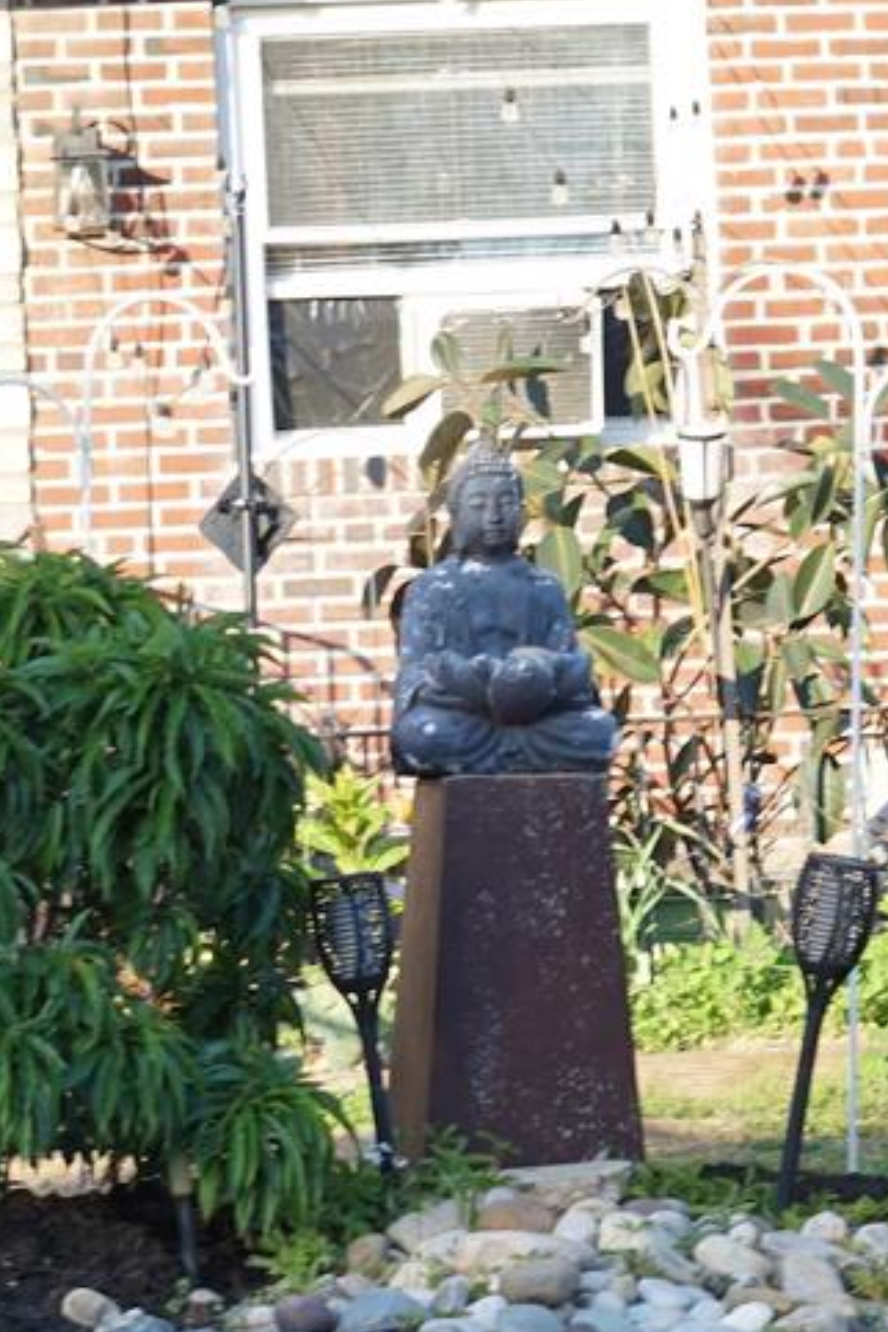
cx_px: 72
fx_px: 5883
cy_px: 877
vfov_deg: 12.9
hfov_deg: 8.6
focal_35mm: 159
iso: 100
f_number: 5.6
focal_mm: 50
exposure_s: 1/100
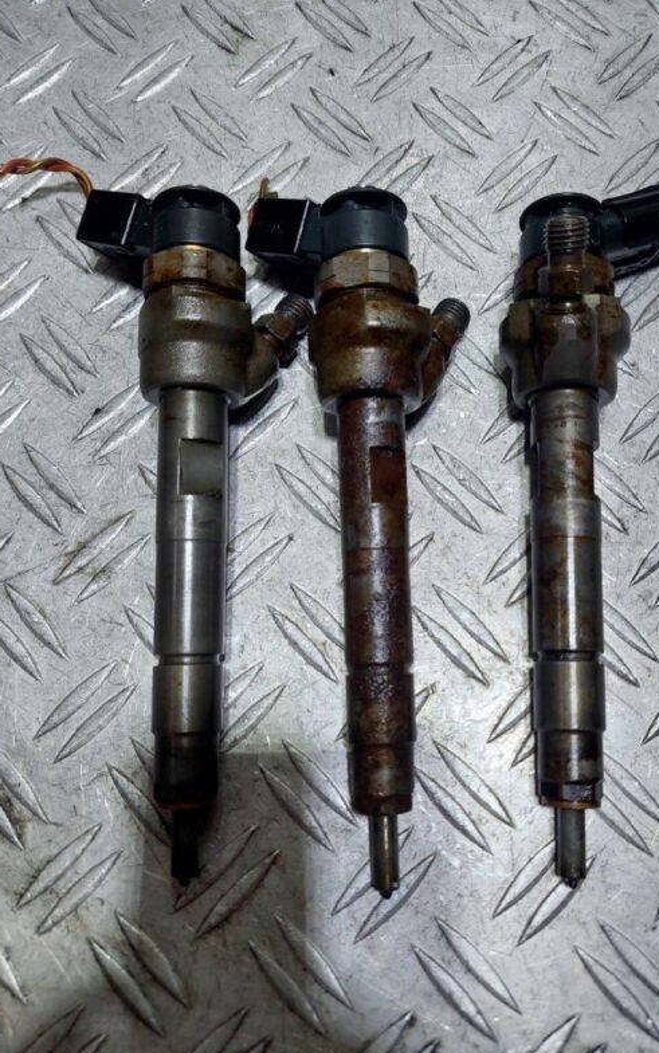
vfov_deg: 68.4
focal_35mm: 27
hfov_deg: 45.8
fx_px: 775
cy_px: 523
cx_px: 393
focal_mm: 5.23
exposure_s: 1/50
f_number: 1.8
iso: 64
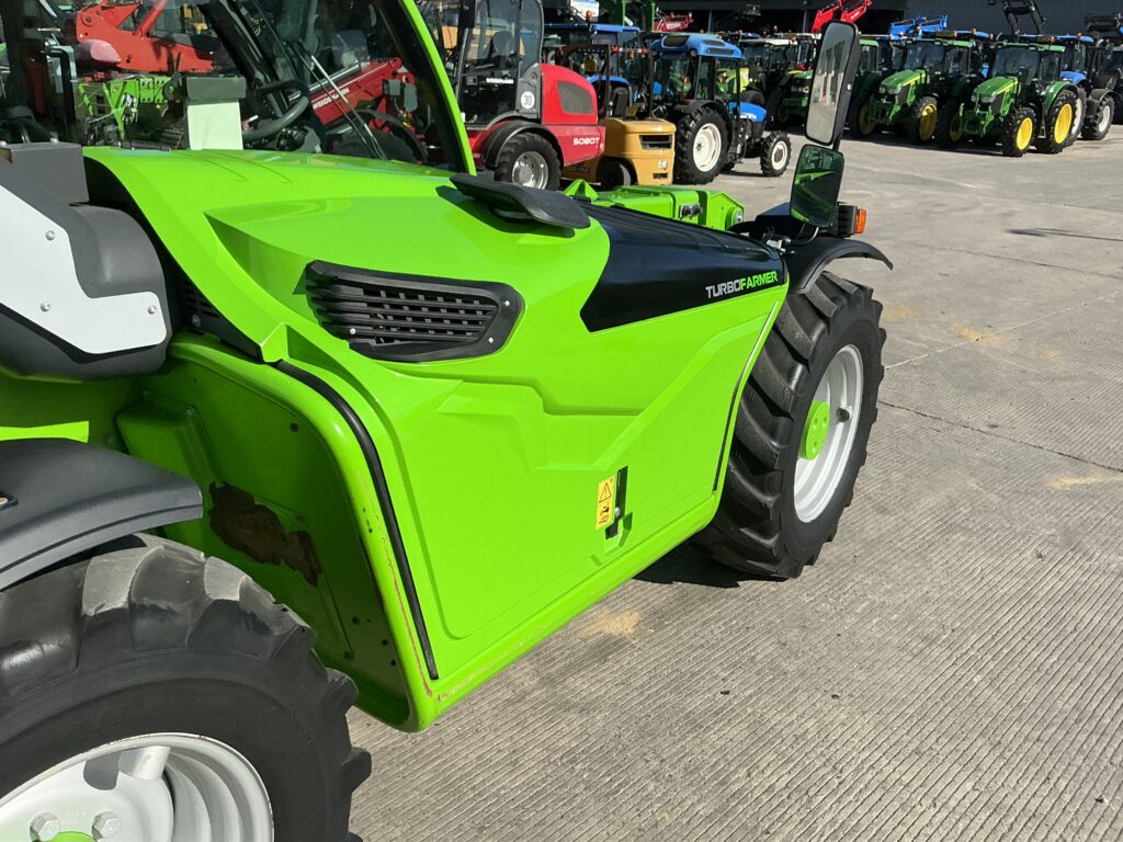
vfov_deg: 49.7
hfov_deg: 63.4
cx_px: 562
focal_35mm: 28
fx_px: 908
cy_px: 421
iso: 25
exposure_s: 1/1912
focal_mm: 3
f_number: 1.8
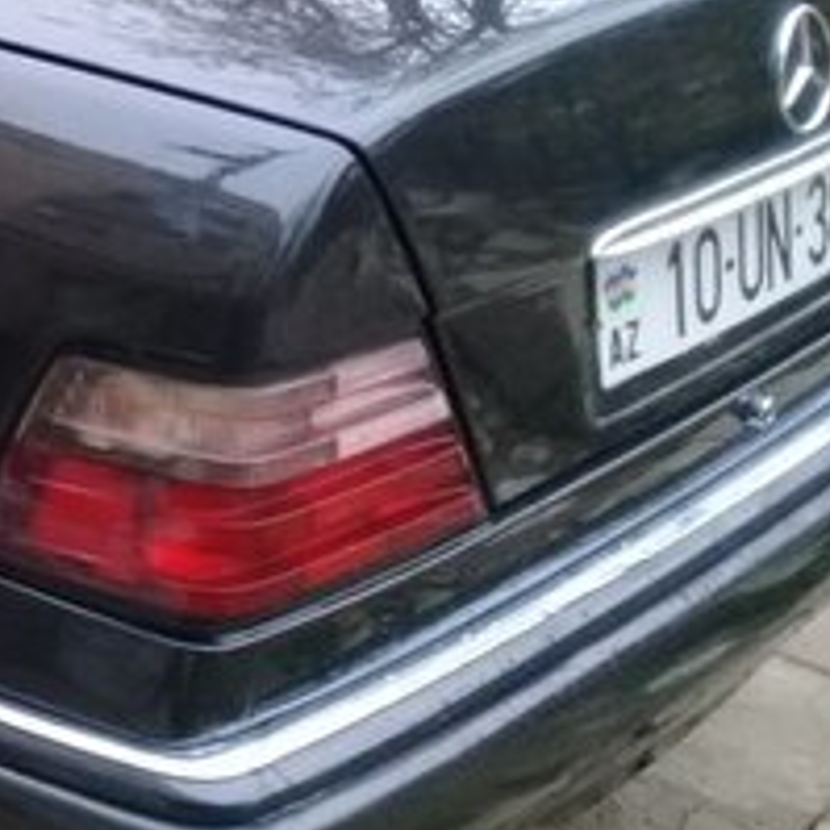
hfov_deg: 16.7
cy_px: 44
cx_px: -538
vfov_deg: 18.7
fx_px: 2469
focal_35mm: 91
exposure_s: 1/40
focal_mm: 3.3
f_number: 2.2
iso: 100
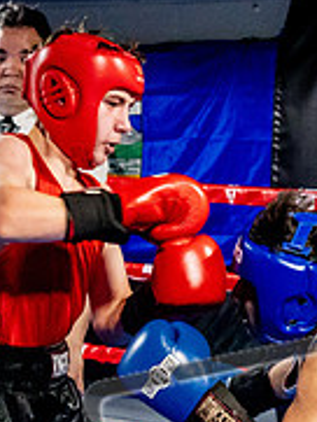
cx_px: 89
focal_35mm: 160
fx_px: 1951
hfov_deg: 9.3
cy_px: 421
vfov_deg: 12.2
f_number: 2.8
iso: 5000
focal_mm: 35
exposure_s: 1/800
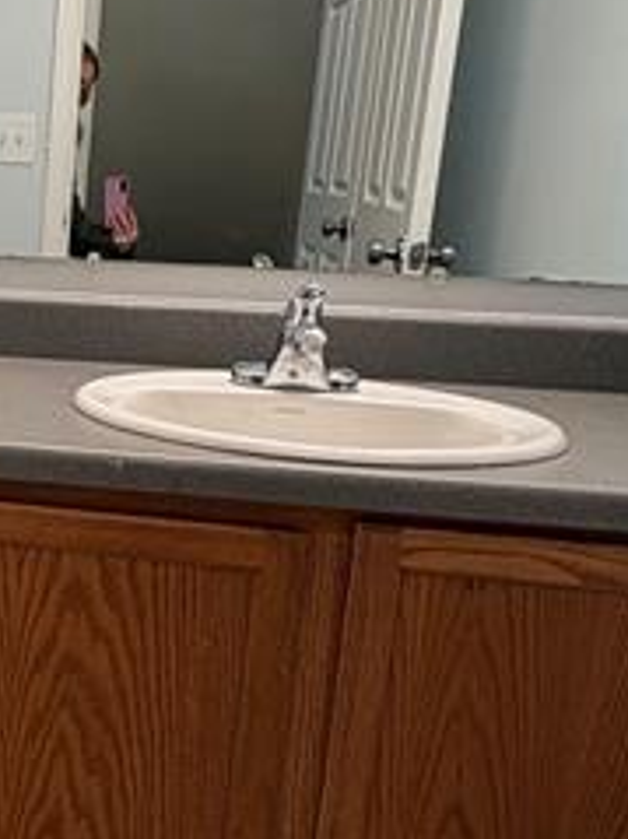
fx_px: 1089
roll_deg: -1.9
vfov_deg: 42.1
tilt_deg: -10.1
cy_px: 393
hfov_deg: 27.8
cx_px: -144
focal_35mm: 45
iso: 160
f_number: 2.2
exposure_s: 1/60
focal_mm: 2.22
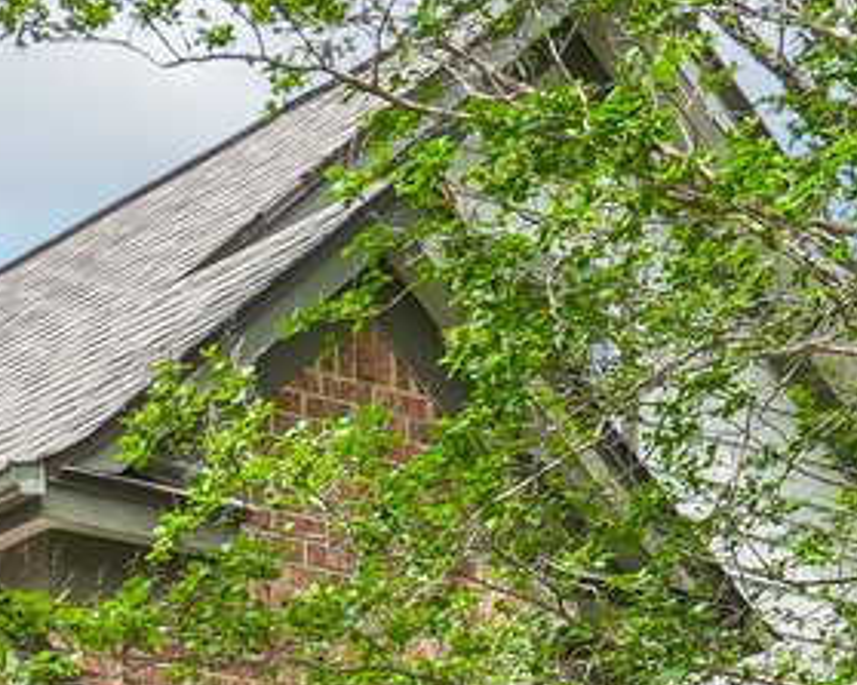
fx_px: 3499
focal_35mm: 138
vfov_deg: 10.4
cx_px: -295
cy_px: 1298
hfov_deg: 13.4
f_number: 8
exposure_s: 1/200
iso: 200
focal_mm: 20
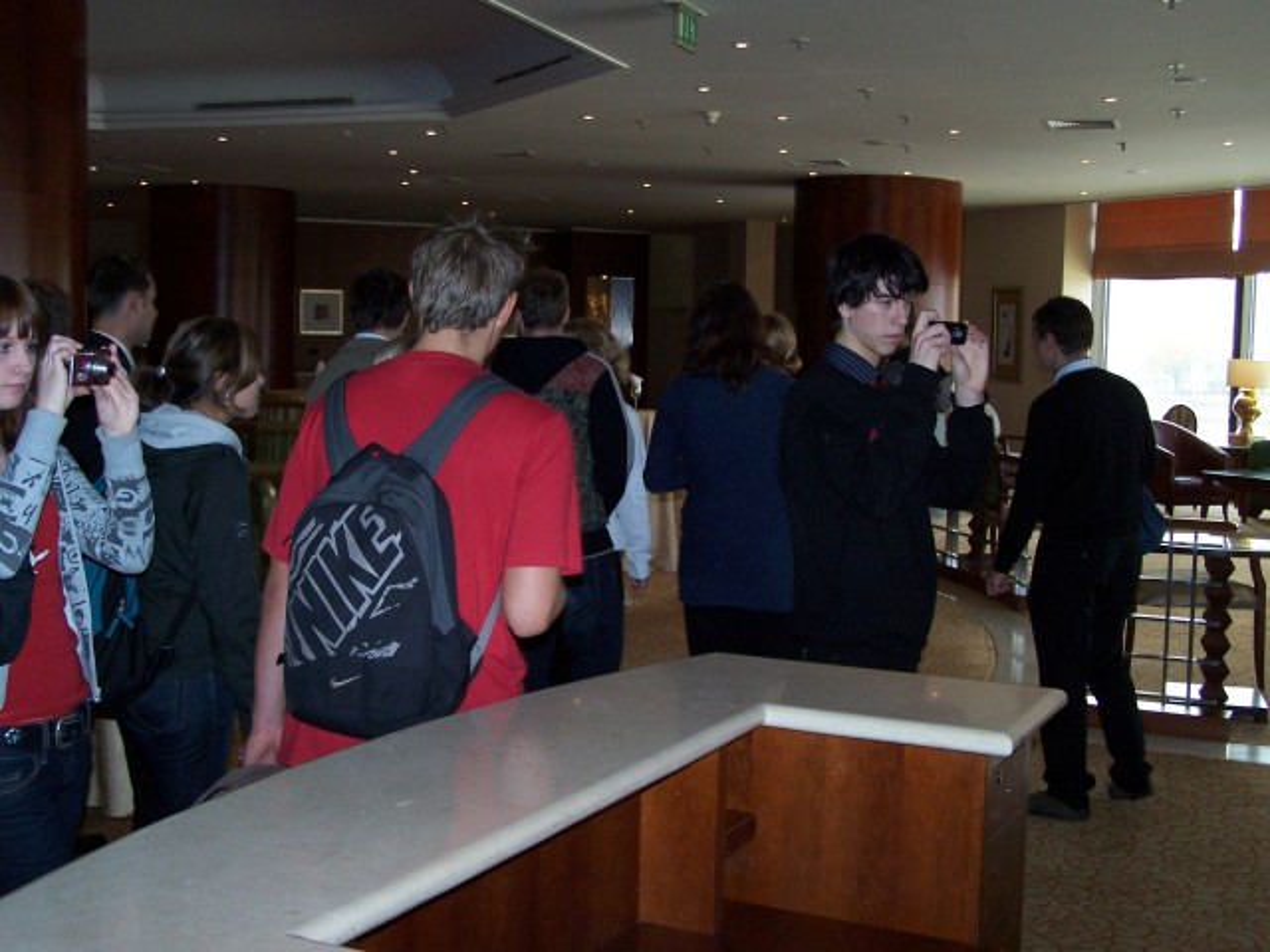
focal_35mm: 48
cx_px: 635
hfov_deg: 39.7
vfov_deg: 30.3
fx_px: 1761
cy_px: 476
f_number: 3
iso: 140
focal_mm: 8
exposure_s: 1/60
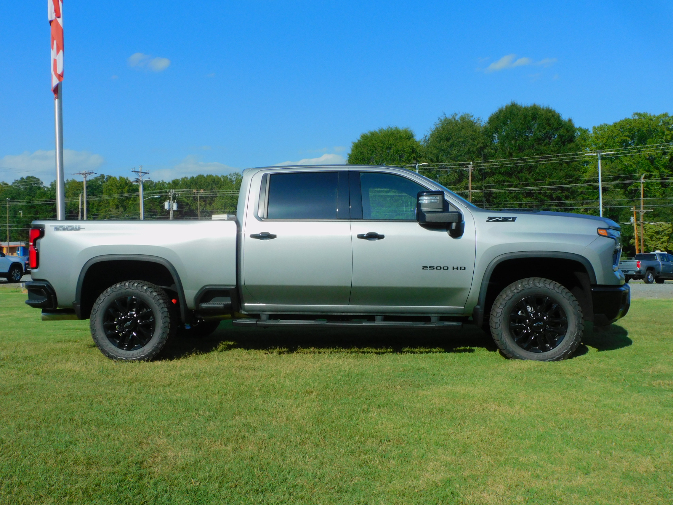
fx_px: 642
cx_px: 336
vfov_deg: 42.9
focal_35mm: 33
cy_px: 252
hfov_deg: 55.4
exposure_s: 1/1600
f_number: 4.5
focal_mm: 5.9
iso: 125
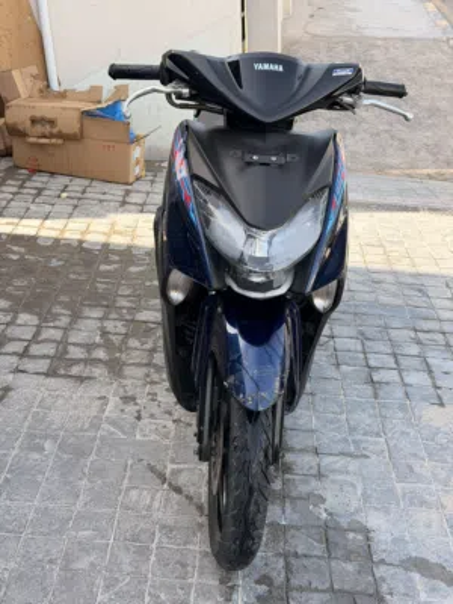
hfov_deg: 30.3
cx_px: 226
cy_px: 302
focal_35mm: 48
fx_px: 838
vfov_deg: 39.7
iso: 80
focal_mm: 6.76
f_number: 1.78
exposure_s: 1/754
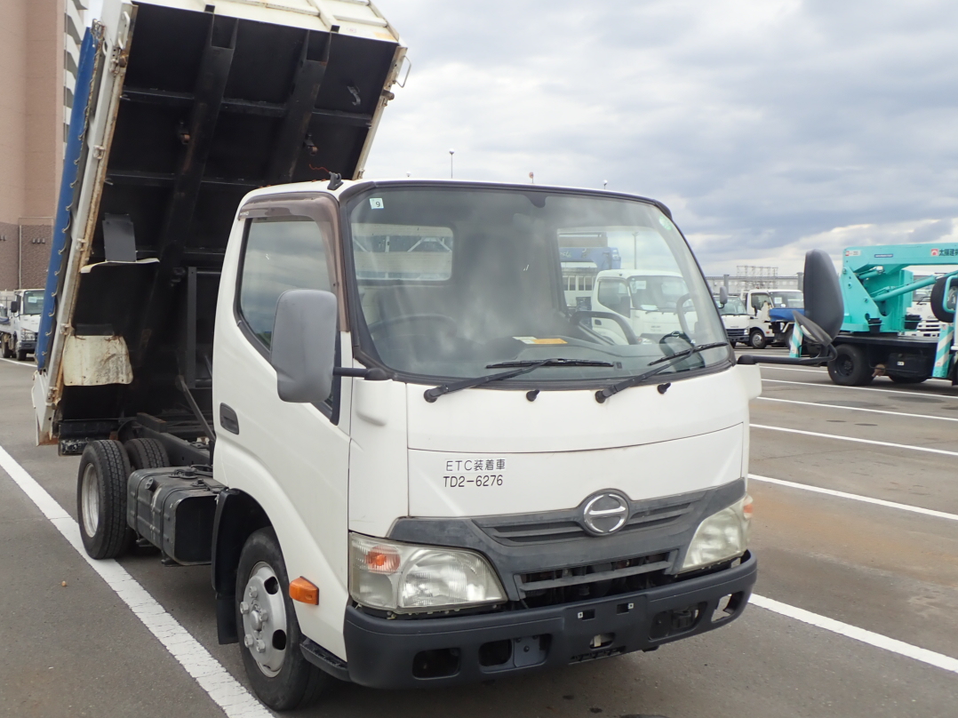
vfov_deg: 37.6
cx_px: 411
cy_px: 308
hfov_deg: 48.8
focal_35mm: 38
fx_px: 1051
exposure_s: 1/320
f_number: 3.2
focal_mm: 5.87
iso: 100
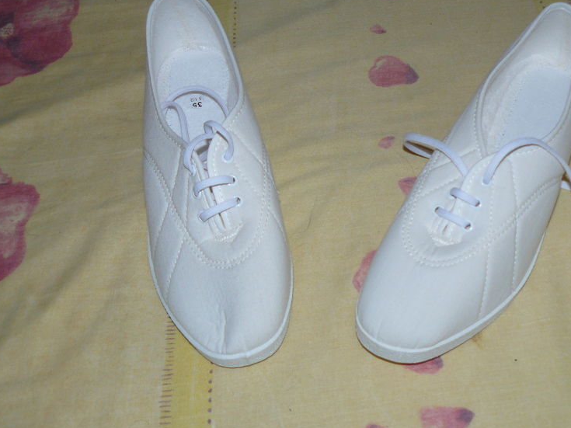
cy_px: 169
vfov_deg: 29.6
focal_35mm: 49
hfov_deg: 38.5
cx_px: 379
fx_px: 808
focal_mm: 6
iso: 100
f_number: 2.8
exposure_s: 1/50
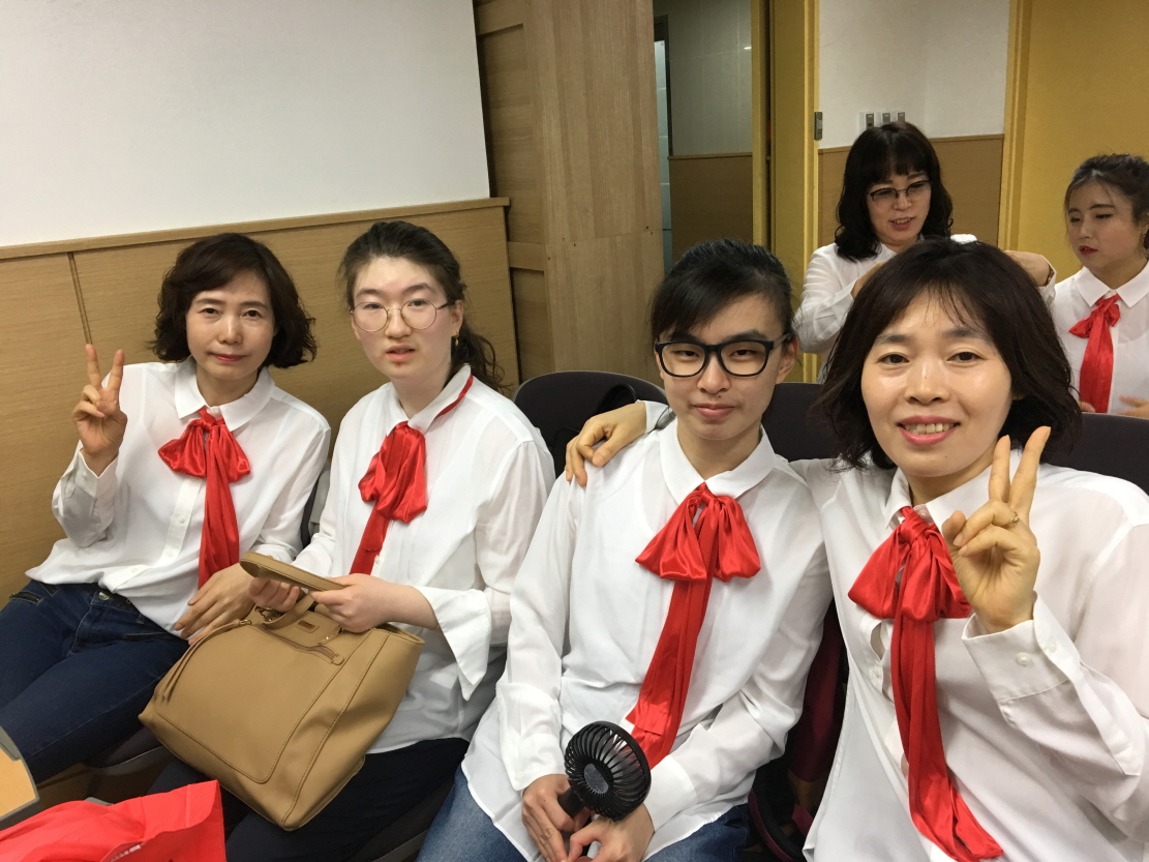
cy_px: 431
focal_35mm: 29
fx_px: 962
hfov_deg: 61.7
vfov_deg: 48.2
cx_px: 574
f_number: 2.2
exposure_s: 1/30
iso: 40
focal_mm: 4.15
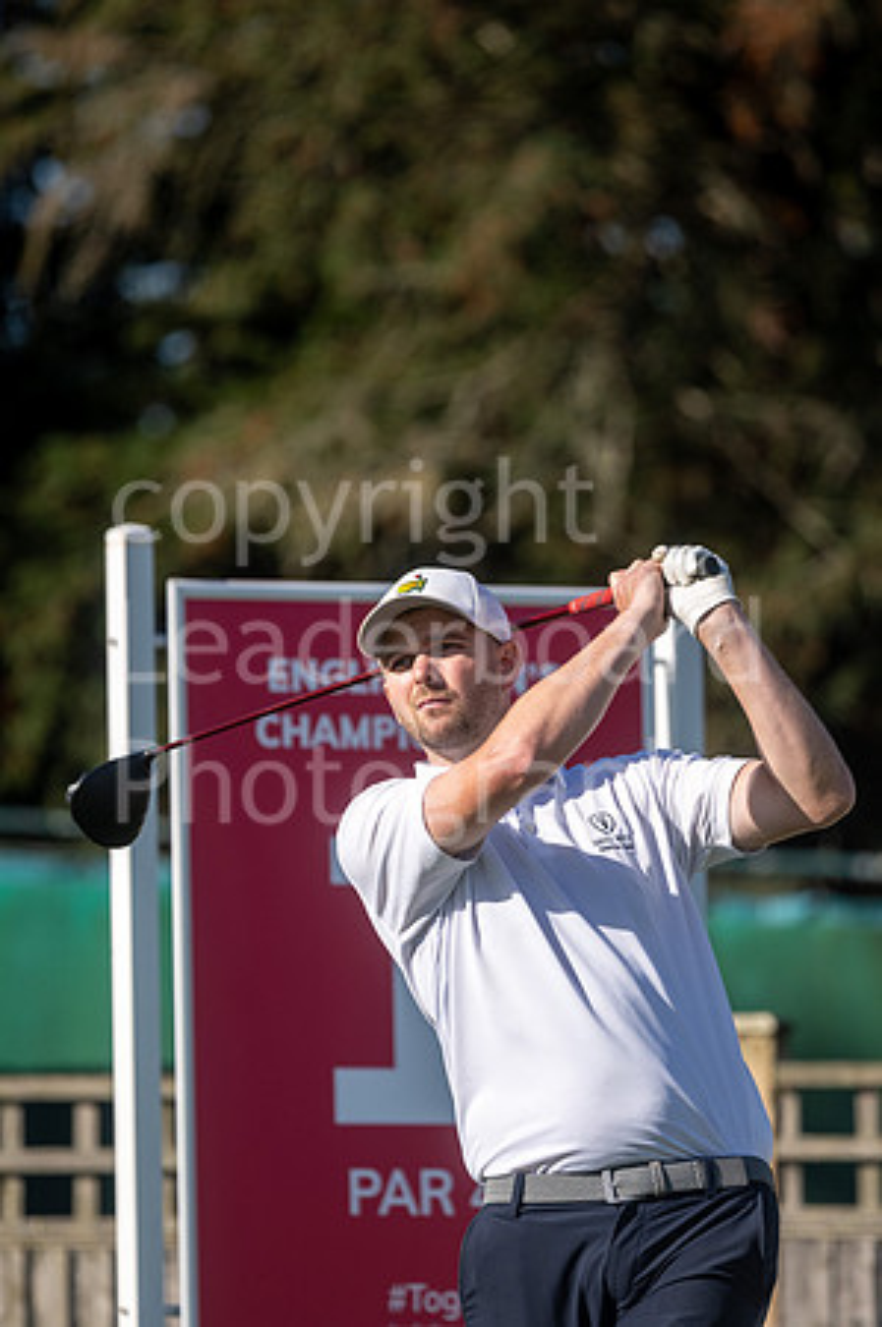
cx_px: 441
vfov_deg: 4.6
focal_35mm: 450
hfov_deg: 3.0
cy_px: 664
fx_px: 16575
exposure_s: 1/2000
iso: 200
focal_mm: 300
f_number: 4
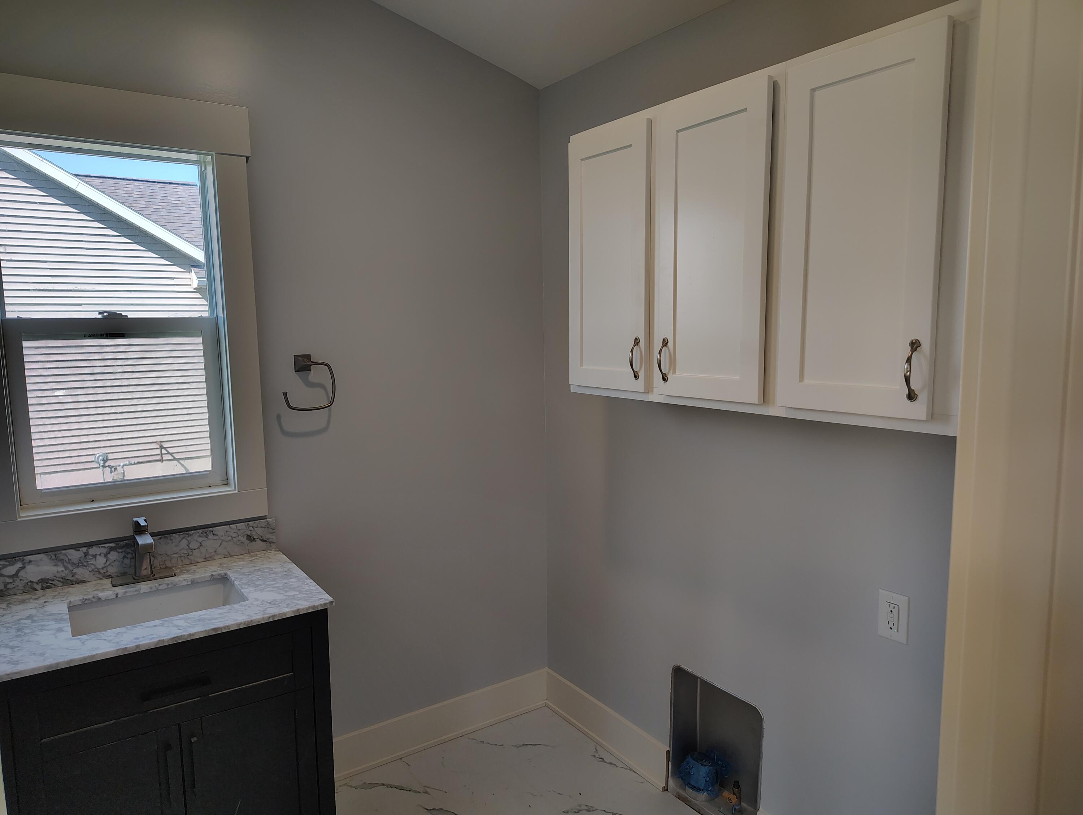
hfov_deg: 71.5
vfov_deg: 56.9
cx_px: 542
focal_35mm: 24
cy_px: 408
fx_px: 752
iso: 394
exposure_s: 1/120
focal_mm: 5.56
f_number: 1.8
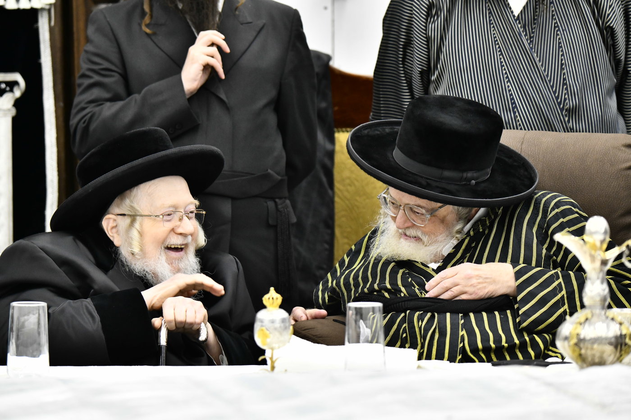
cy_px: 210
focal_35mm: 270
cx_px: 316
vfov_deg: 5.1
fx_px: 4732
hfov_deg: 7.6
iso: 2500
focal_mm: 270
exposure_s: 1/200
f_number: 5.6
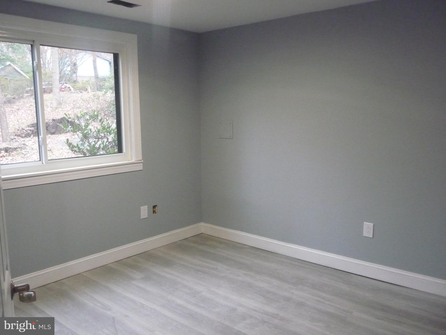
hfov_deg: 60.0
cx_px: 223
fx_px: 387
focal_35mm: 30
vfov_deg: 46.8
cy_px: 168
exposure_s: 1/40
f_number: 3.4
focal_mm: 5
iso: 800
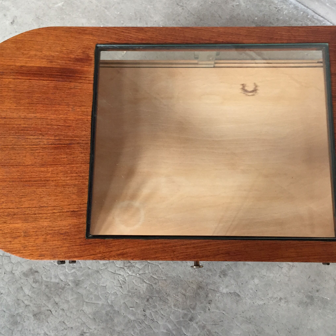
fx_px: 450
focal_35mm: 41
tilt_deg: -77.7
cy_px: 151
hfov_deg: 40.9
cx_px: 177
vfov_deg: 40.9
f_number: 2.2
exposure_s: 1/33
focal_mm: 4.15
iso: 160
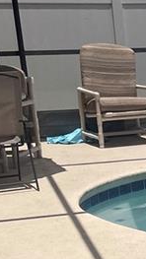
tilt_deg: -14.9
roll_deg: +0.5
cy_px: 244
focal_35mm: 129
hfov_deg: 8.1
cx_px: 423
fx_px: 888
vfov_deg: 16.4
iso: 50
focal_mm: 5.1
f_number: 1.6
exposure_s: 1/8547
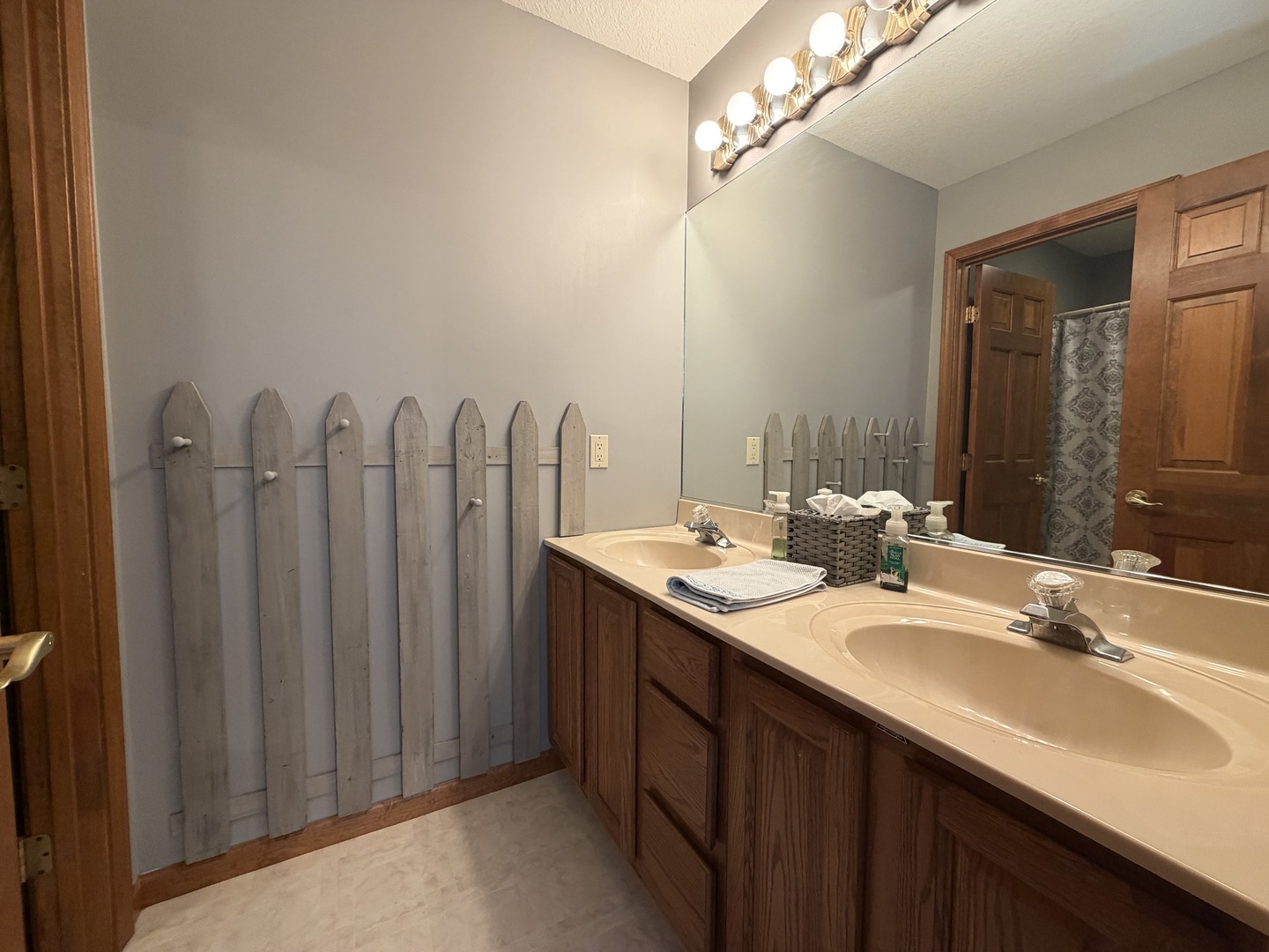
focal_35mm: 14
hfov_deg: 102.1
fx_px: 513
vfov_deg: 85.7
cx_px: 634
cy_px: 476
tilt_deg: -2.7
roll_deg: -0.1
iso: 250
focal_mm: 2.22
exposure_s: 1/60
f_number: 2.2
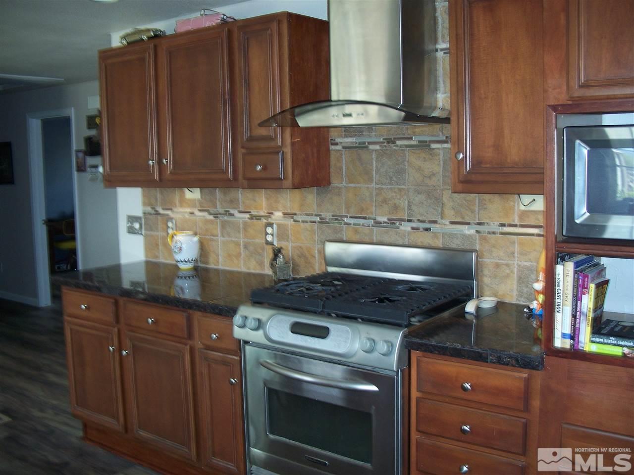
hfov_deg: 50.1
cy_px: 238
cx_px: 317
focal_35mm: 37
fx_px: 678
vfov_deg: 38.7
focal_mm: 7.8
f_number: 2.8
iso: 125
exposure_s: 1/60
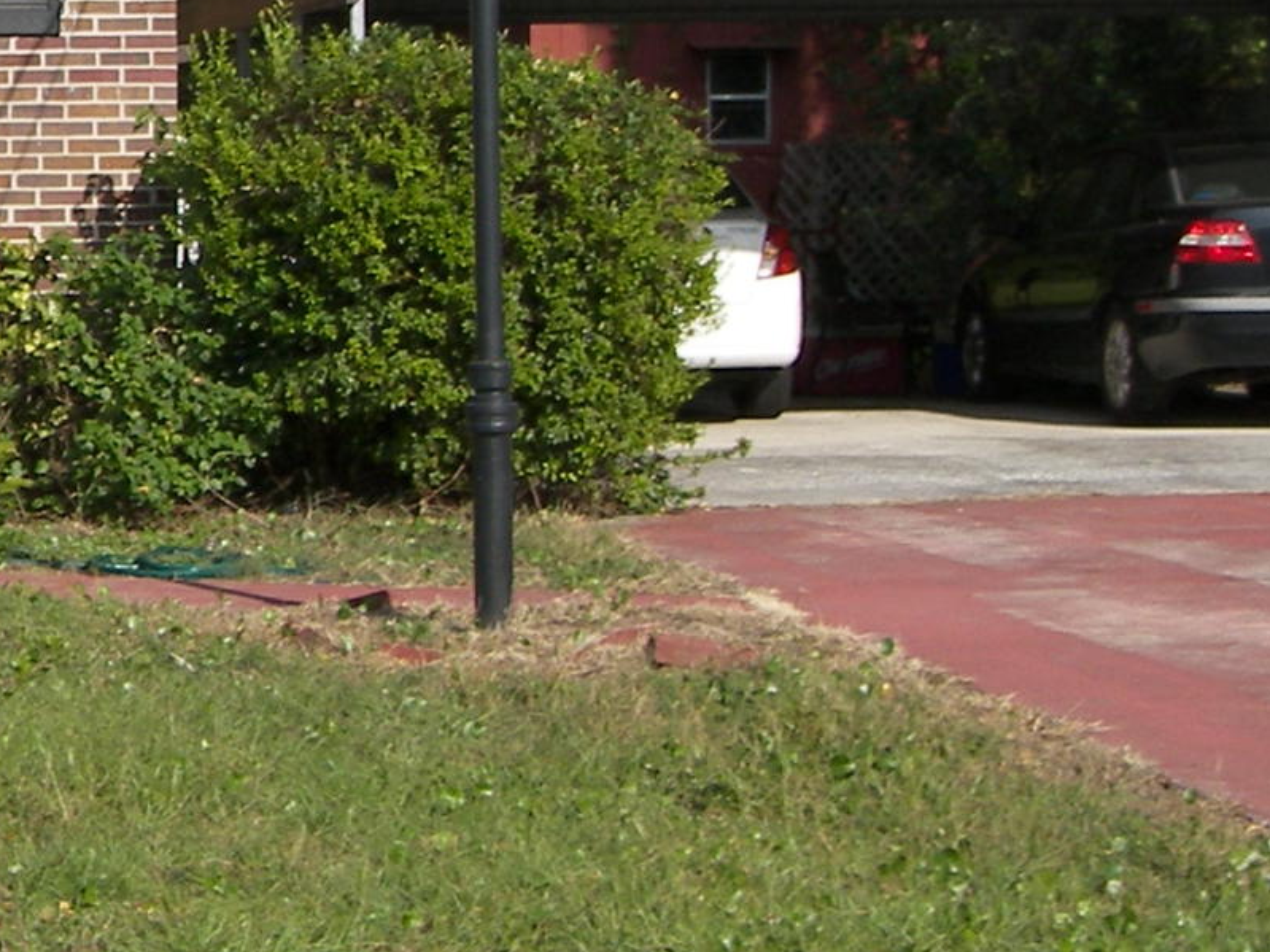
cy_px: 275
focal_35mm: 139
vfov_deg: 10.7
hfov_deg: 13.4
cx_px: -609
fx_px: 5099
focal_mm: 7.8
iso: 50
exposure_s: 1/800
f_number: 3.2
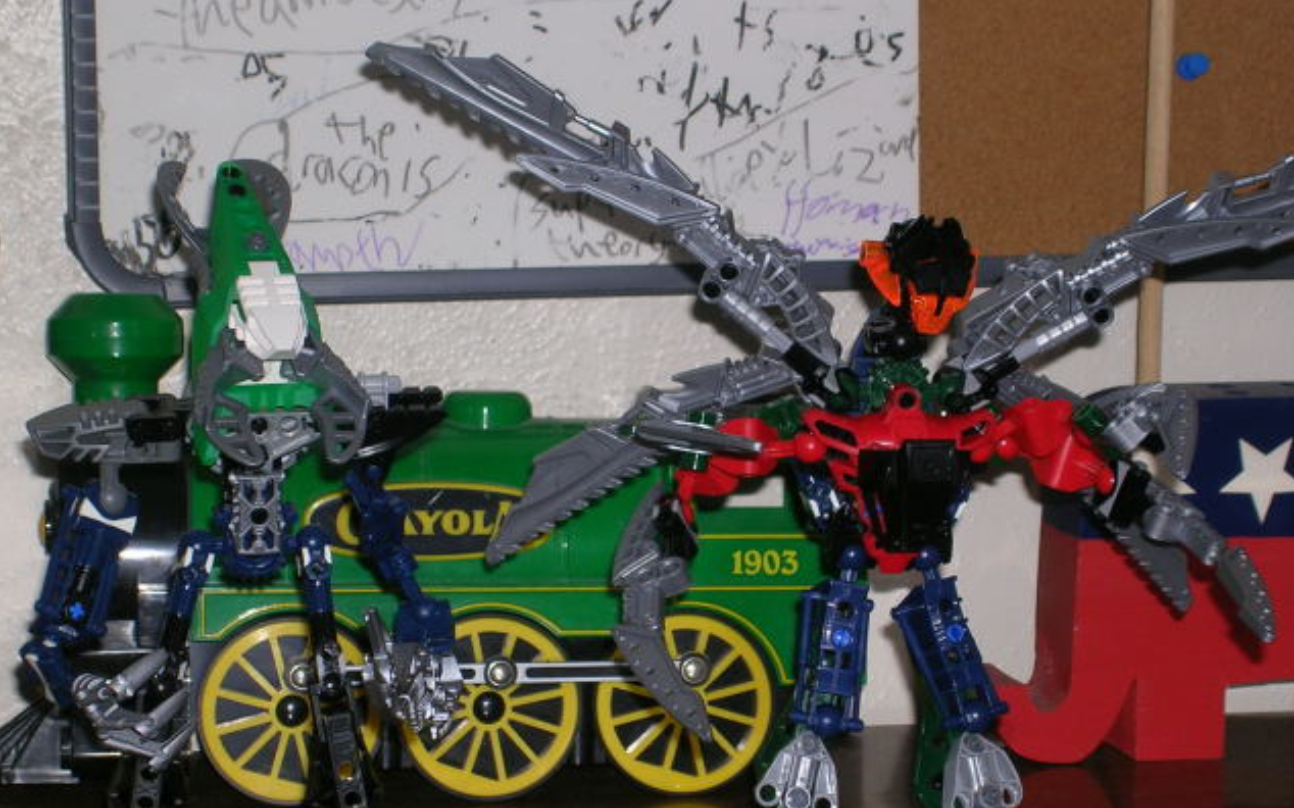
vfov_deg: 10.6
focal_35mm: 123
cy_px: 435
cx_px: 647
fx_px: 4337
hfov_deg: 17.0
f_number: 4.9
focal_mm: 17.4
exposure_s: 1/60.1
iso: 50
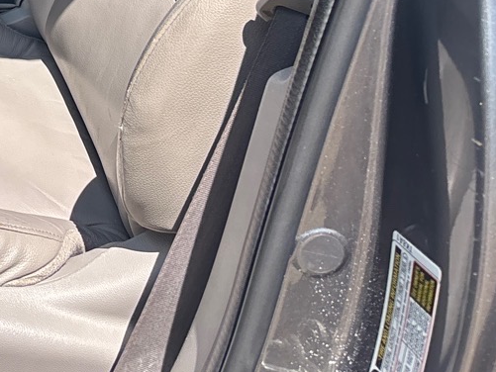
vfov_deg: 16.2
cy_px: -193
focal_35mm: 83
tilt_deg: -16.8
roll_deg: -0.7
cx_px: -286
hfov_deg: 19.8
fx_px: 1190
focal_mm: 5.96
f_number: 1.6
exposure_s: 1/533
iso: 50
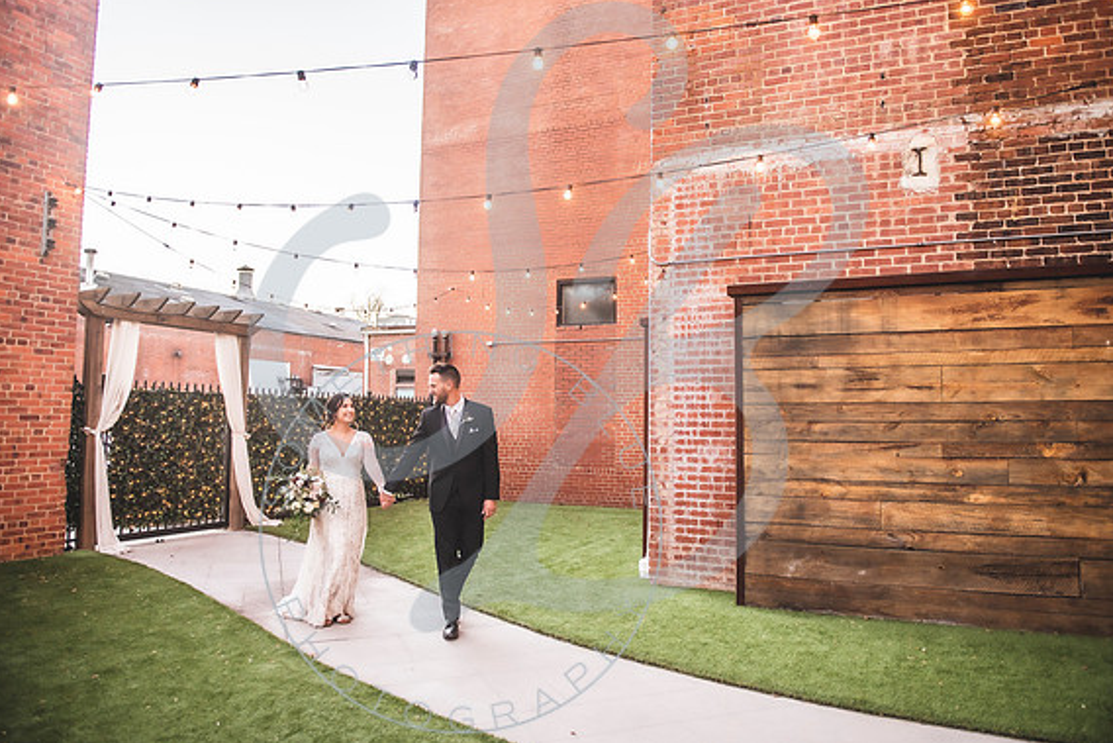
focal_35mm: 25
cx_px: 558
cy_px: 368
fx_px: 773
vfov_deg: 51.3
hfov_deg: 71.5
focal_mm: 24
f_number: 2.8
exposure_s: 1/160
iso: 500
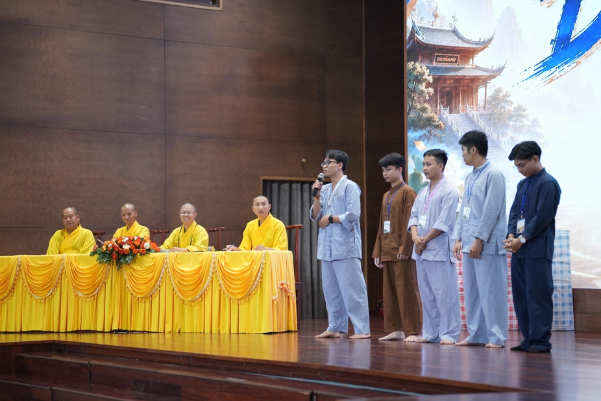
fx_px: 1336
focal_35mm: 80
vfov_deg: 17.1
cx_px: 285
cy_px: 210
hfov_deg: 25.4
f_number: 2.5
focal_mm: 76
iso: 2500
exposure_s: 1/250
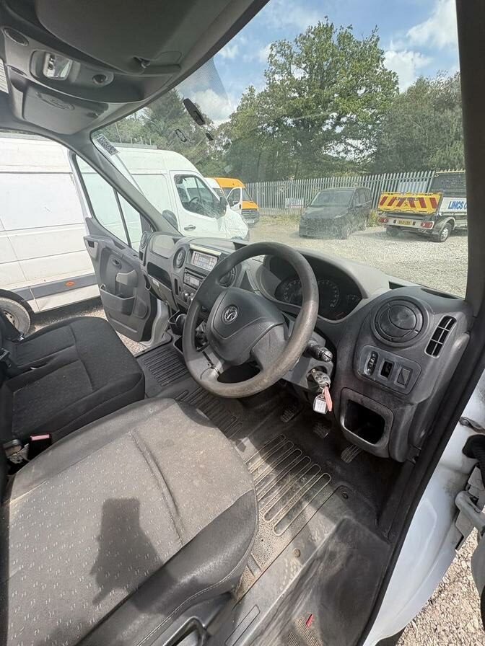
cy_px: 323
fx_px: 262
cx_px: 242
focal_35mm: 14
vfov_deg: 102.1
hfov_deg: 85.7
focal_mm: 2.22
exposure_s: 1/235
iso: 40
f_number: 2.2
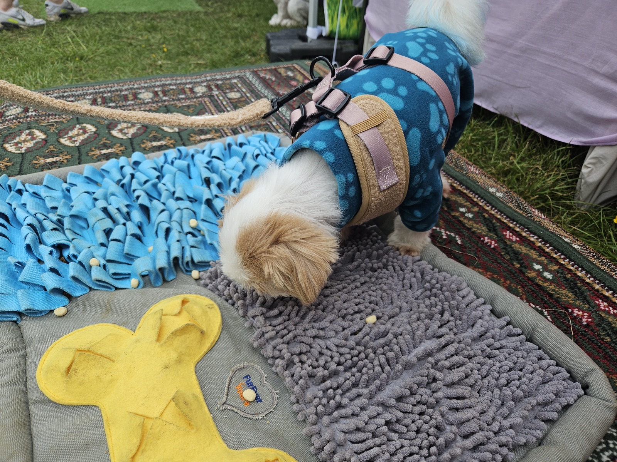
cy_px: 231
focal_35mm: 23
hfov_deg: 73.9
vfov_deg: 58.9
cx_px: 308
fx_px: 410
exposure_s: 1/443
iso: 25
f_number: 1.8
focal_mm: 5.4
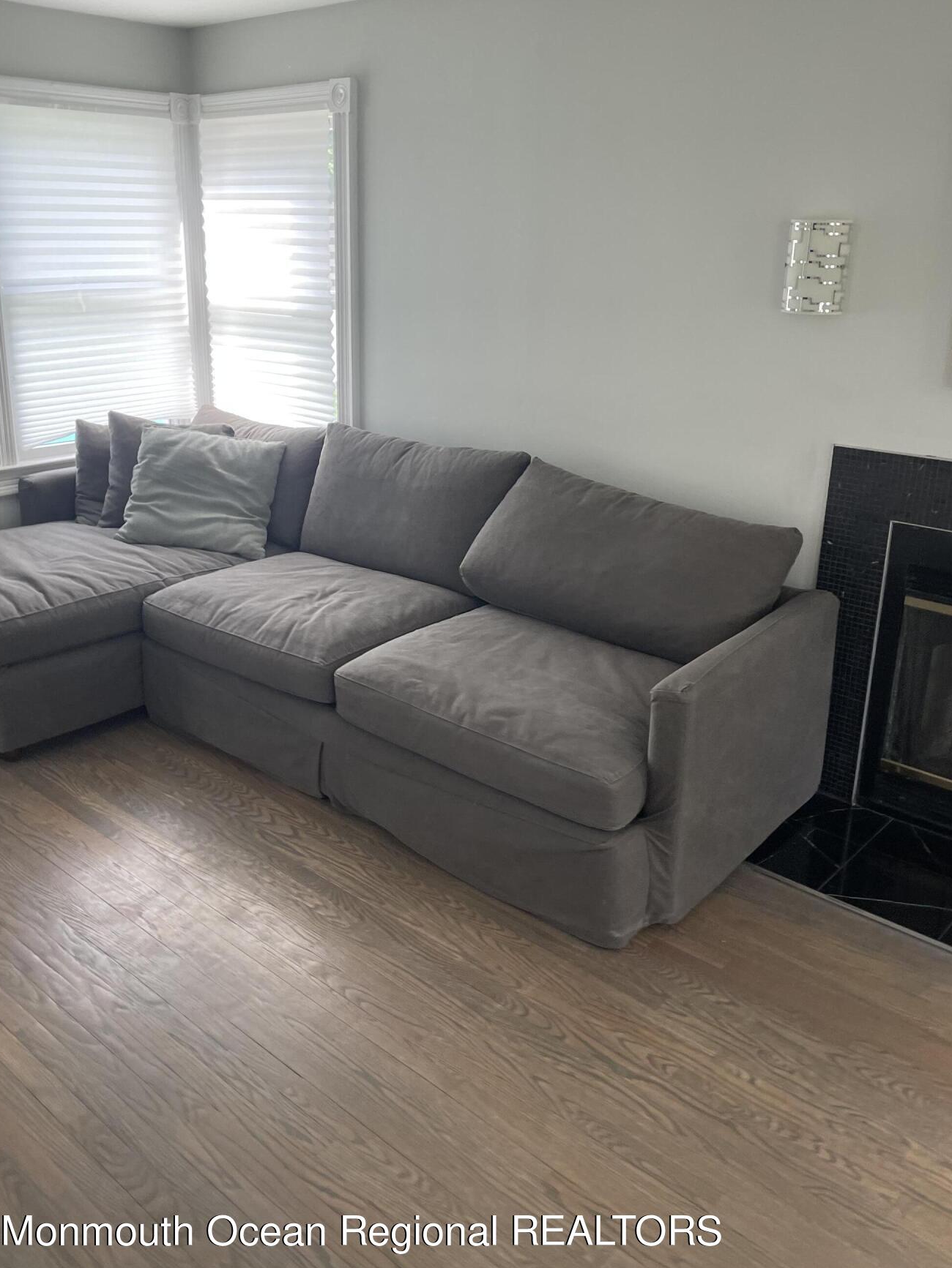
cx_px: 413
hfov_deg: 46.7
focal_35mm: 30
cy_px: 566
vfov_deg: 59.8
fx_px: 1100
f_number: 1.6
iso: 64
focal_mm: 4.2
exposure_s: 1/121
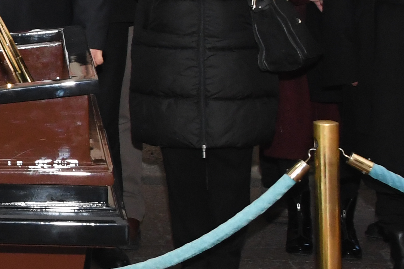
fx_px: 1750
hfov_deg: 11.8
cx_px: -388
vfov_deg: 8.6
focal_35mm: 156
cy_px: -130
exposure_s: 1/60
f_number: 9
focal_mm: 25
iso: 2000
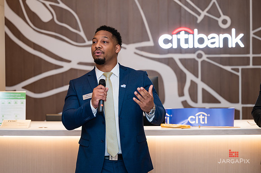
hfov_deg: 22.1
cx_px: 127
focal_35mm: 92
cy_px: 84
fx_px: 669
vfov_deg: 14.8
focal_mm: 88
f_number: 3.2
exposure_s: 1/160
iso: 400
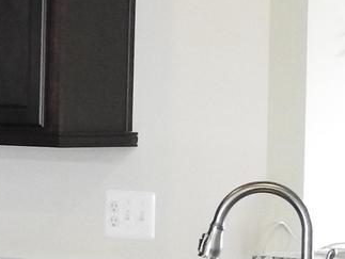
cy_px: 131
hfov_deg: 6.7
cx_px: -324
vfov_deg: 5.2
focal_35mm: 285
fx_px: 2844
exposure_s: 1/15
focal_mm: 8.1
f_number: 4
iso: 400
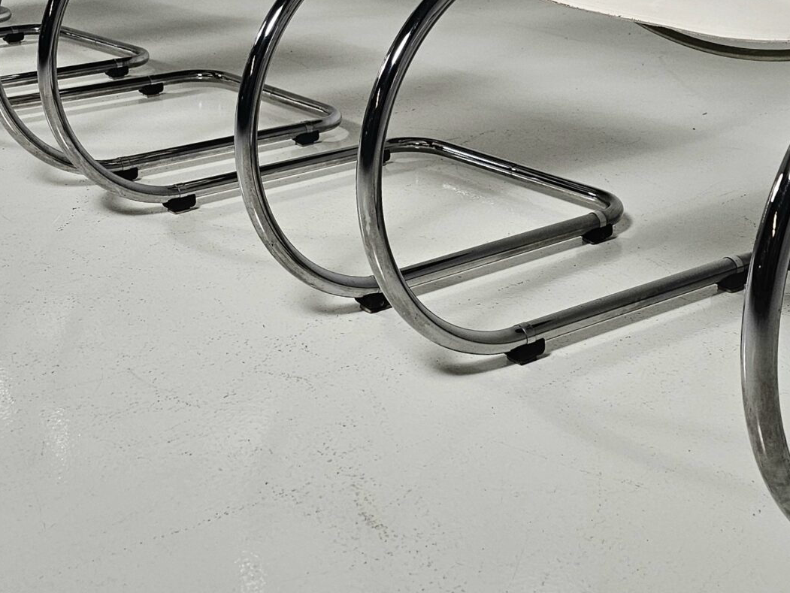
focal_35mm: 56
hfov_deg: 34.3
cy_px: 22
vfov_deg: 25.1
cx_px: 389
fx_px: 1278
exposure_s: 1/100
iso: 250
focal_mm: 6.3
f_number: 1.7
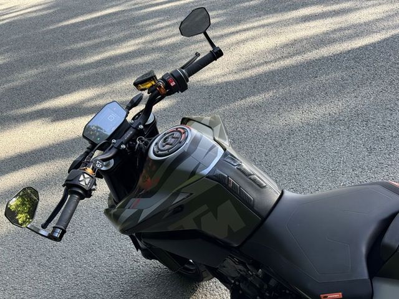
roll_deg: +14.7
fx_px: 553
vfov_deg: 30.3
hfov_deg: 39.7
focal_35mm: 48
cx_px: 200
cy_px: 150
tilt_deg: -27.5
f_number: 1.78
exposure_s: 1/308
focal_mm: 6.76
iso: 64
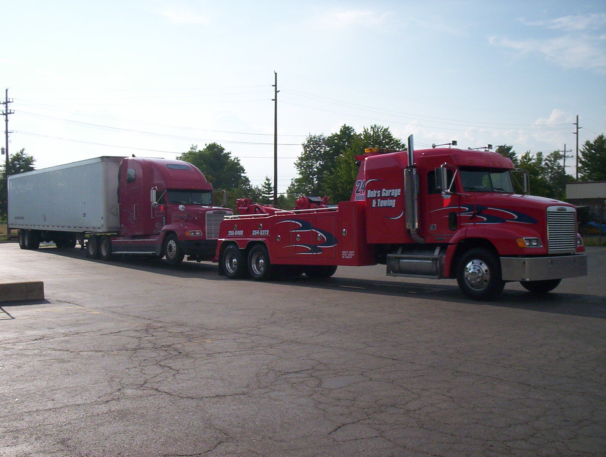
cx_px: 303
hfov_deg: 48.9
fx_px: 667
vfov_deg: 37.9
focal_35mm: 38
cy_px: 228
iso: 100
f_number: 4.5
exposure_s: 1/1323
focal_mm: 4.99
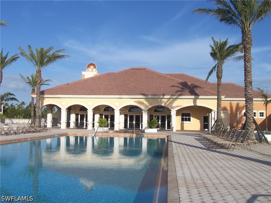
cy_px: 102
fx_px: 274
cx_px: 136
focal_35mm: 35
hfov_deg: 52.6
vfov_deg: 40.7
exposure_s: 1/750
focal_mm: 6
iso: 80
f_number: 5.6
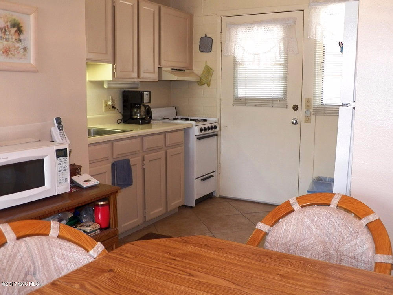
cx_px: 196
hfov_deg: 52.6
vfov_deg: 40.7
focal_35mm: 35
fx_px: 397
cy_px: 148
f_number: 2.8
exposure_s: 1/30
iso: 200
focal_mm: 6.3
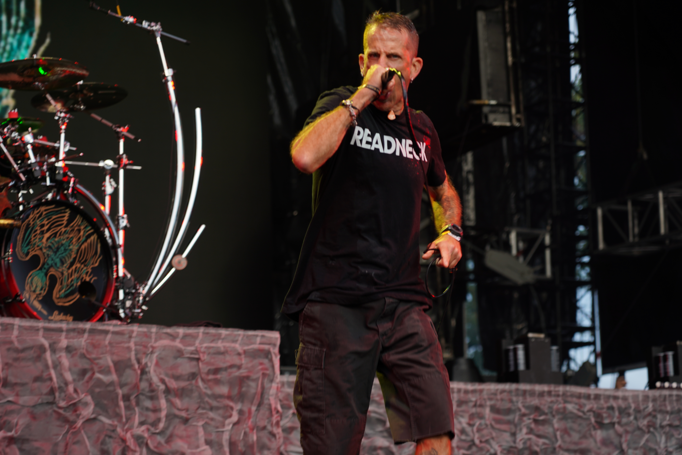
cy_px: 228
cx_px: 341
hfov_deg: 19.5
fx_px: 1989
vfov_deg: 13.0
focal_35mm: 105
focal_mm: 105
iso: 160
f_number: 4
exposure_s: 1/125
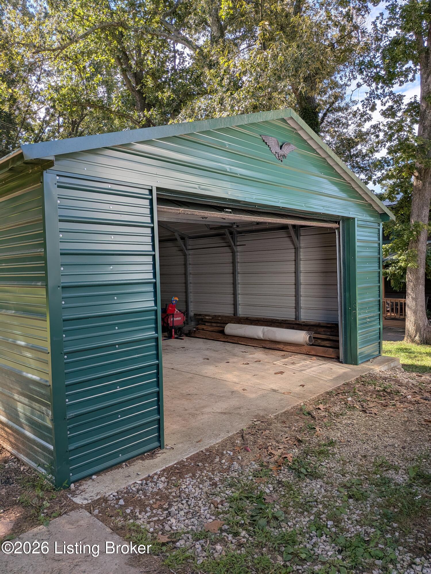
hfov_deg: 56.8
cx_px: 216
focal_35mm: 24
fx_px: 398
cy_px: 287
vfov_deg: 71.6
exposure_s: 1/616
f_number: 1.7
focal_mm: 4.53
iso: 25
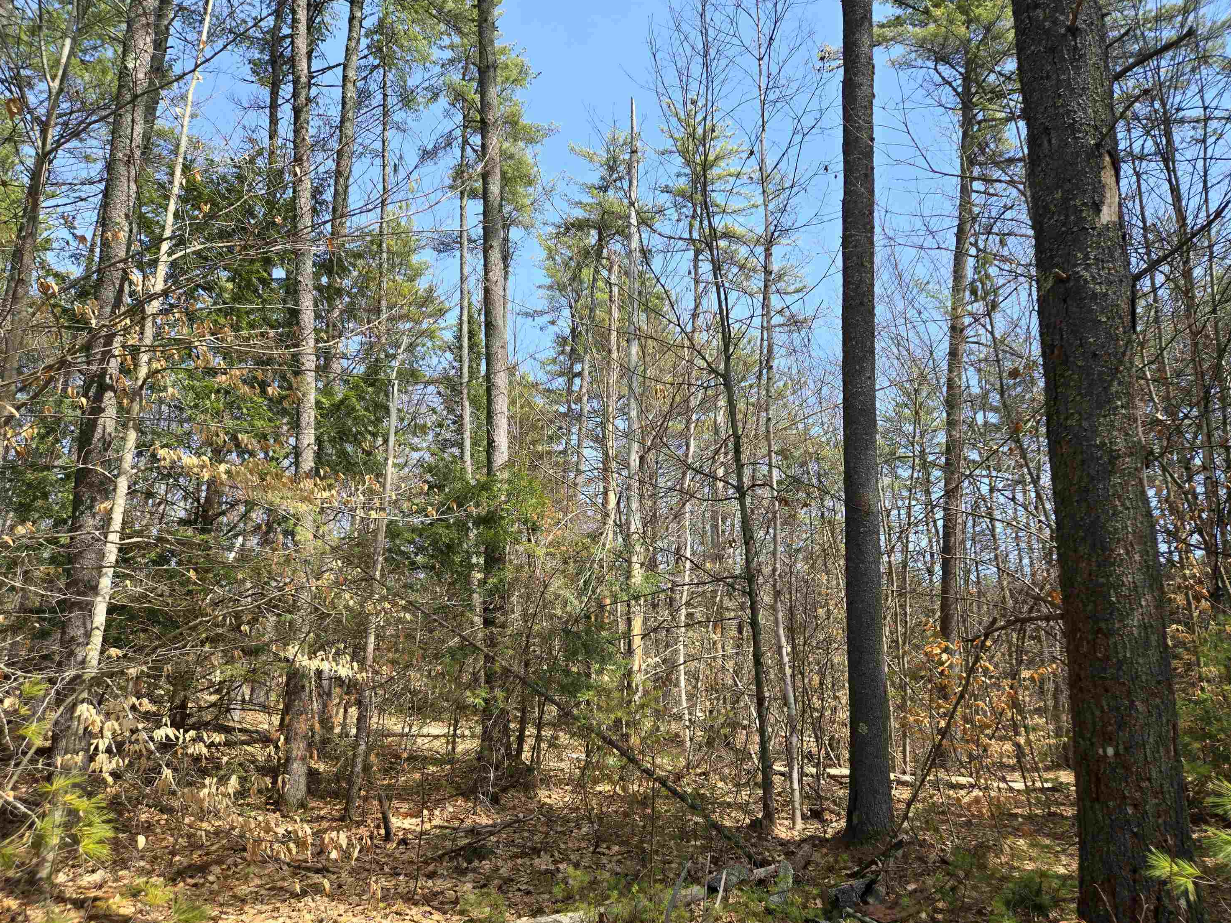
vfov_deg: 56.8
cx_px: 634
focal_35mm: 24
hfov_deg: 71.6
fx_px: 853
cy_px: 480
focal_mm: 5.4
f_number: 1.8
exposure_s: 1/714
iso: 25
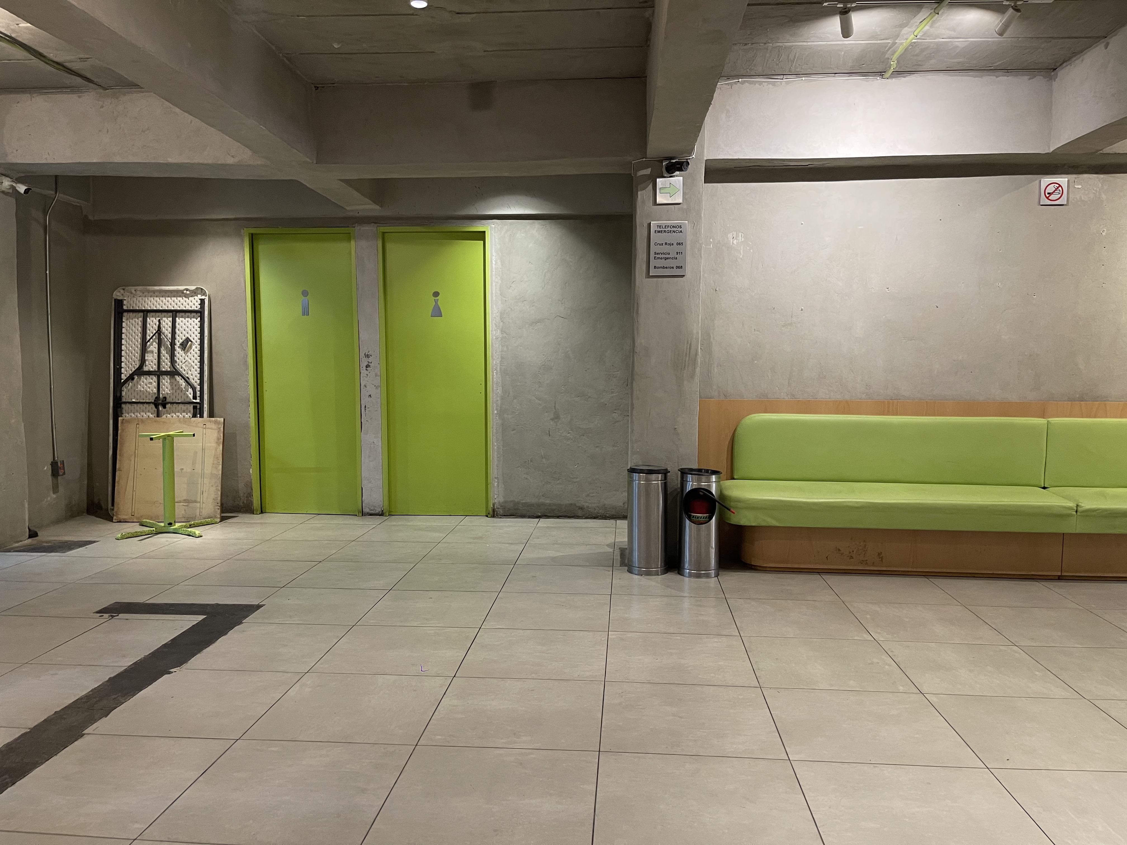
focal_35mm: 25
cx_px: 564
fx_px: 814
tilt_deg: -5.9
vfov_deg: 54.9
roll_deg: -0.1
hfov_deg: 69.4
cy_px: 422
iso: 250
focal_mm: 5.1
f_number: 1.6
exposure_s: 1/42
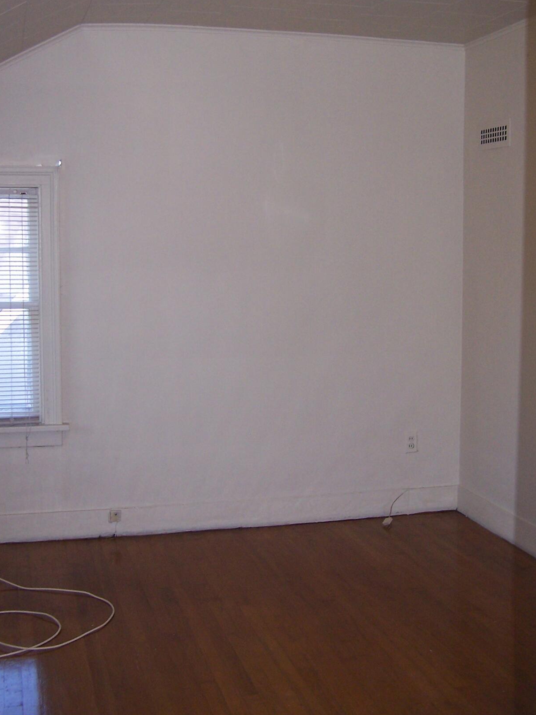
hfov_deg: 30.9
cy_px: 326
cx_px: 280
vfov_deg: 40.4
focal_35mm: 47
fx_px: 970
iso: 140
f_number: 2.8
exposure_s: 1/60
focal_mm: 6.3
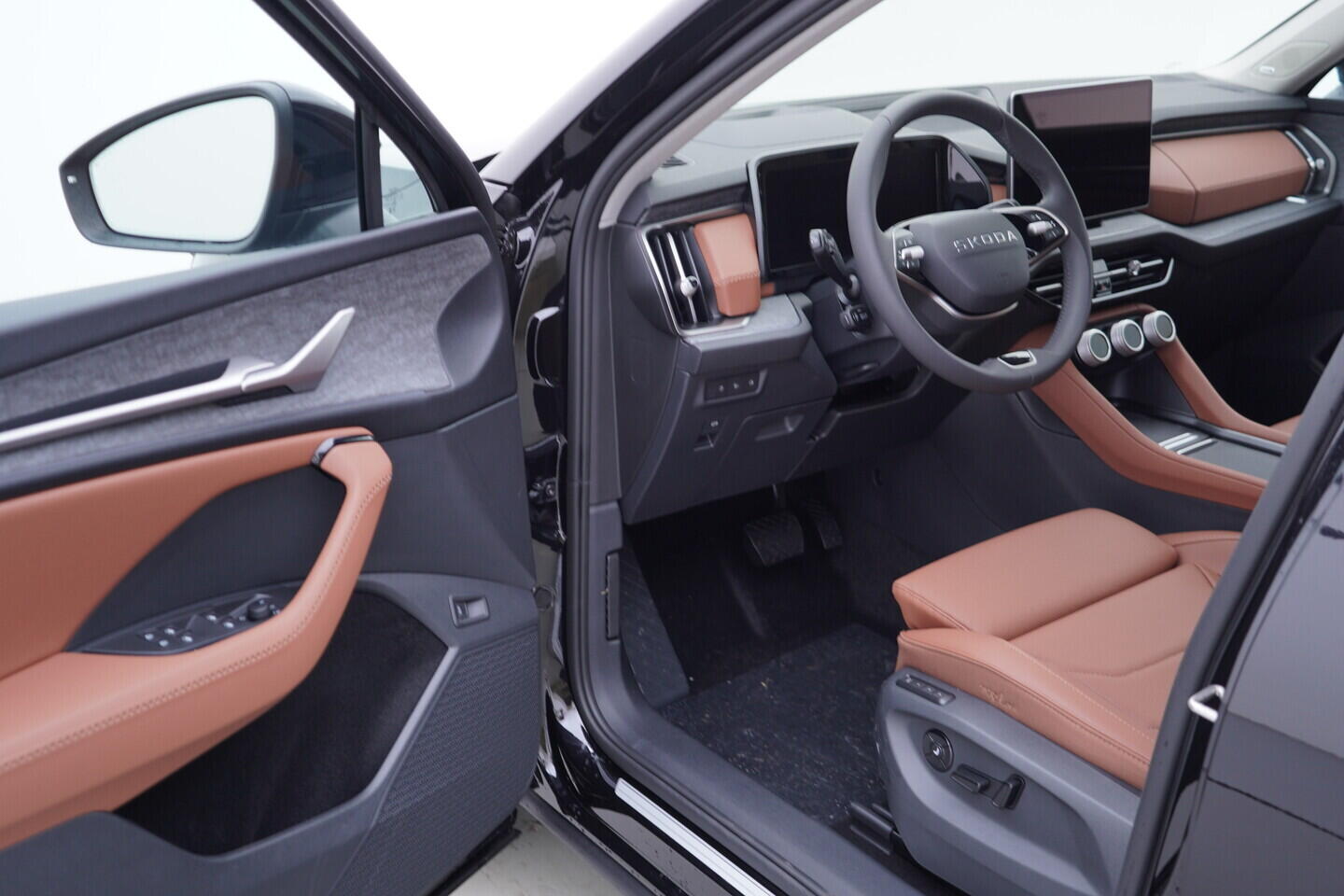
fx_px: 1344
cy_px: 448
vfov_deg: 36.9
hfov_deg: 53.1
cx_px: 672
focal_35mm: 36
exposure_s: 1/40
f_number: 2.8
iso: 160
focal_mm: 24
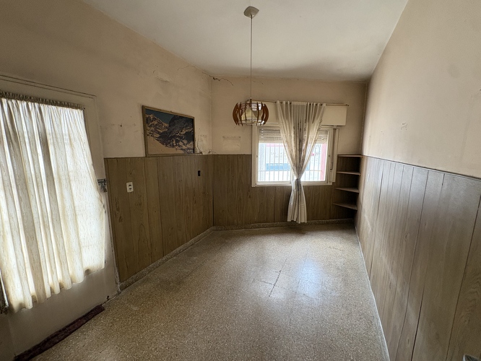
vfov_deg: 85.7
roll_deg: +0.3
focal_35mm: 14
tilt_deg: -9.1
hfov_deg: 102.0
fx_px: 195
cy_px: 180
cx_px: 240
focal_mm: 2.22
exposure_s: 1/60
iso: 320
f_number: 2.2
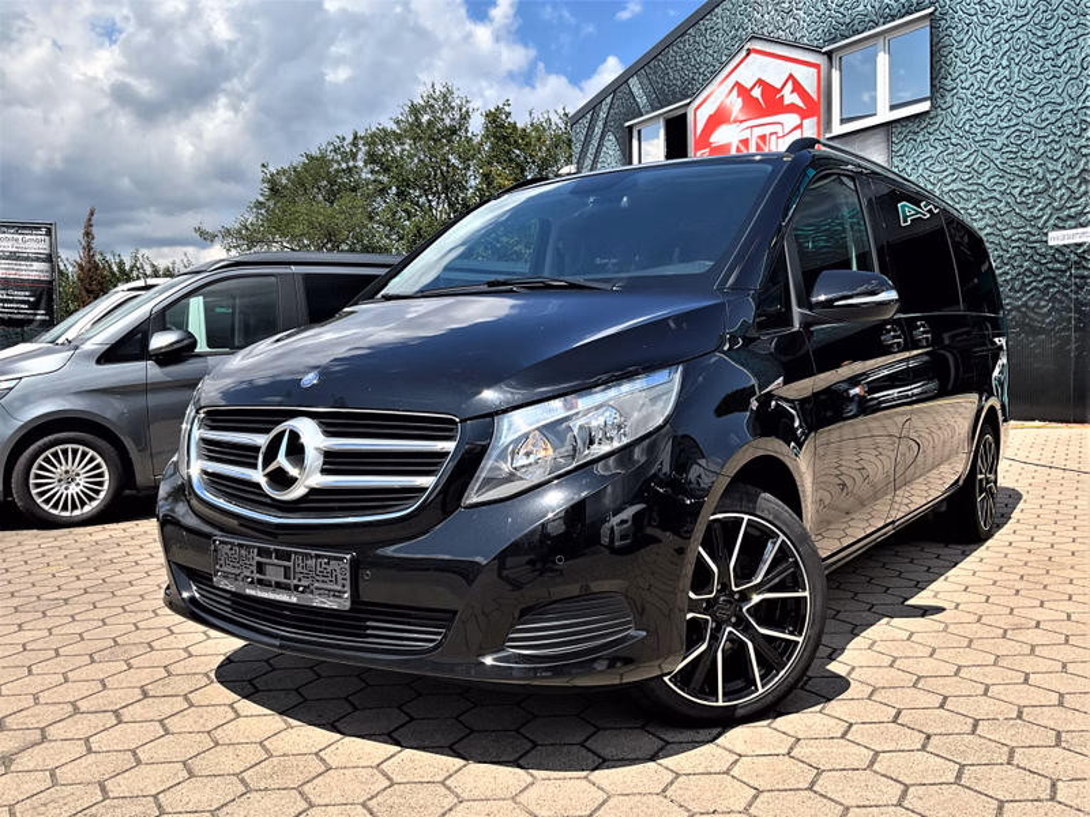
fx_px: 913
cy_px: 408
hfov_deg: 61.7
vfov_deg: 48.2
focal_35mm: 29
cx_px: 545
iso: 25
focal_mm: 3
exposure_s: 1/1675
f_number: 1.8
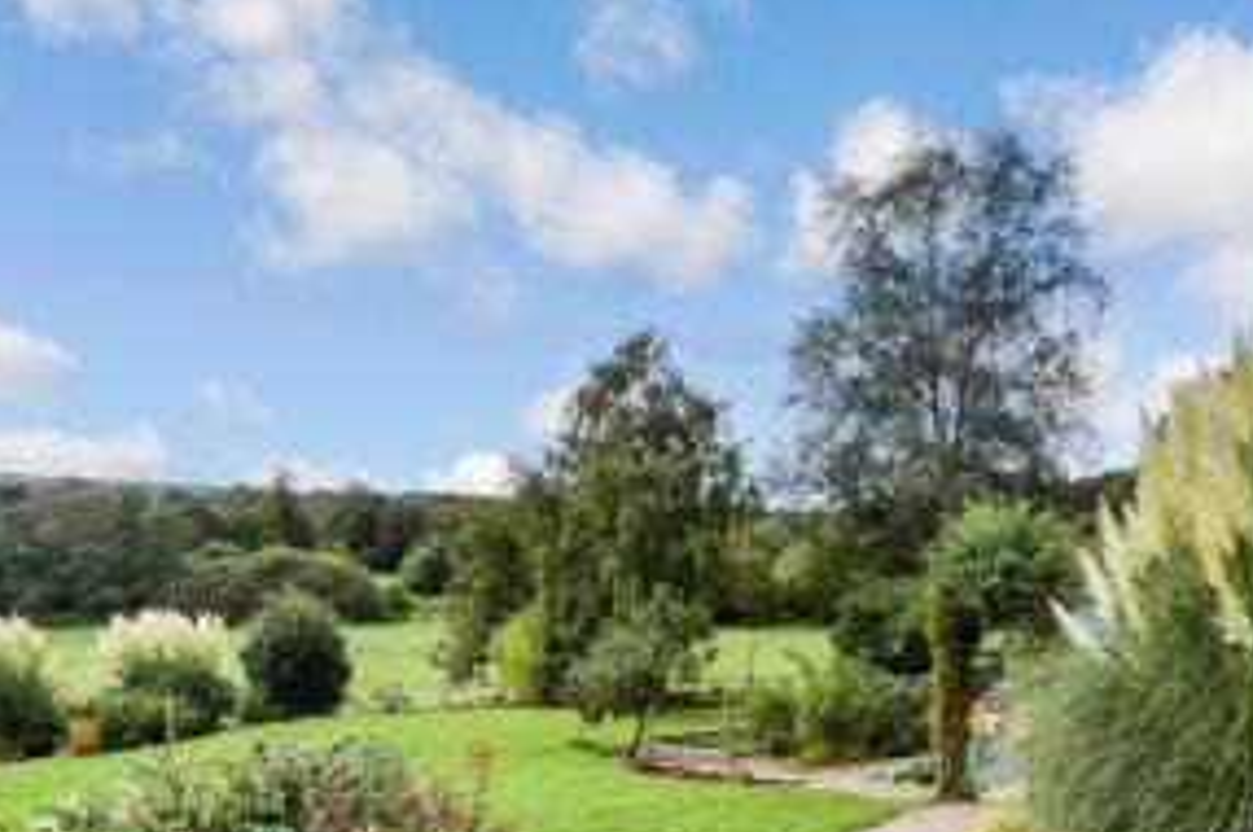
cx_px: 745
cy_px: 541
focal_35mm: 25
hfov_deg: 70.9
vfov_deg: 50.4
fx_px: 869
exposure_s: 1/200
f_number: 8
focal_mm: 10
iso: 160
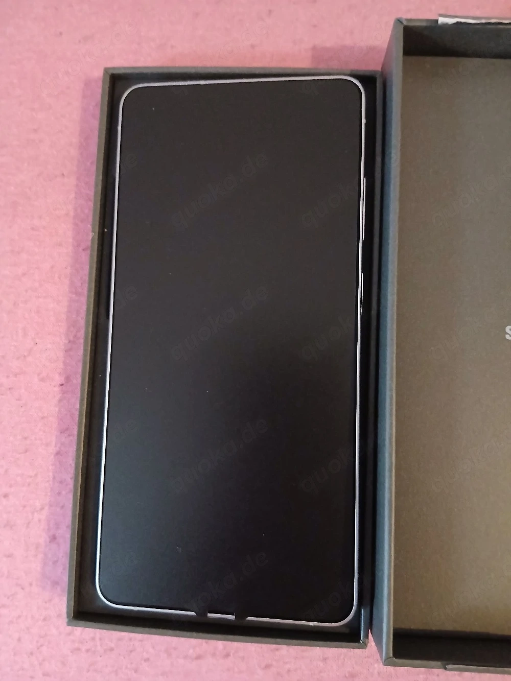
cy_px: 340
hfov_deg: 53.1
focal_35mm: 26
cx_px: 256
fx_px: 512
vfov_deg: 67.3
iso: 1250
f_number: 1.8
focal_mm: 3.98
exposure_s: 1/16.7
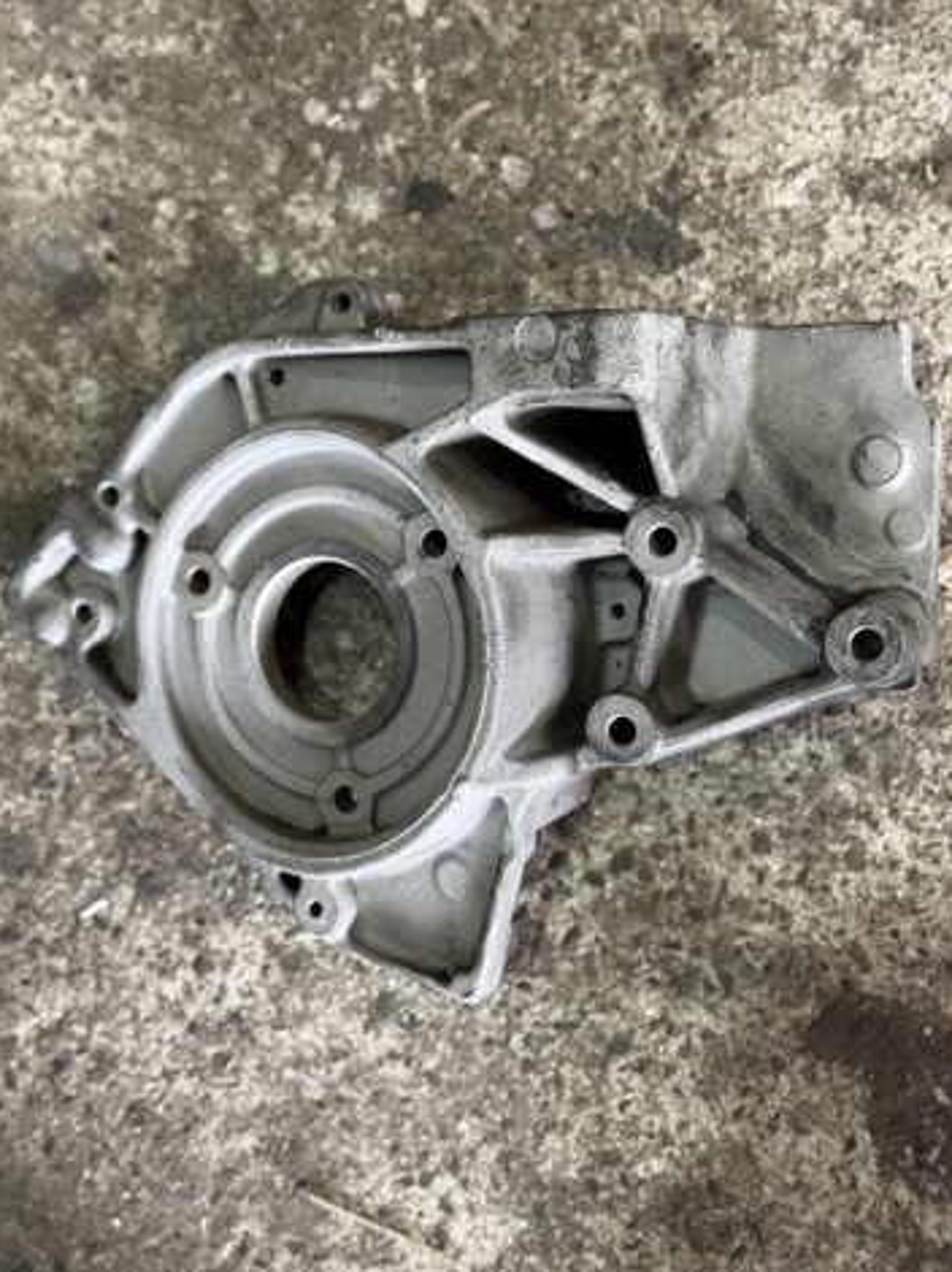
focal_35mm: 49
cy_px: 641
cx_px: 475
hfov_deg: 29.6
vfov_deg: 38.9
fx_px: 1798
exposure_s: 1/50
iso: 160
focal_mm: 6.76
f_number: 1.78
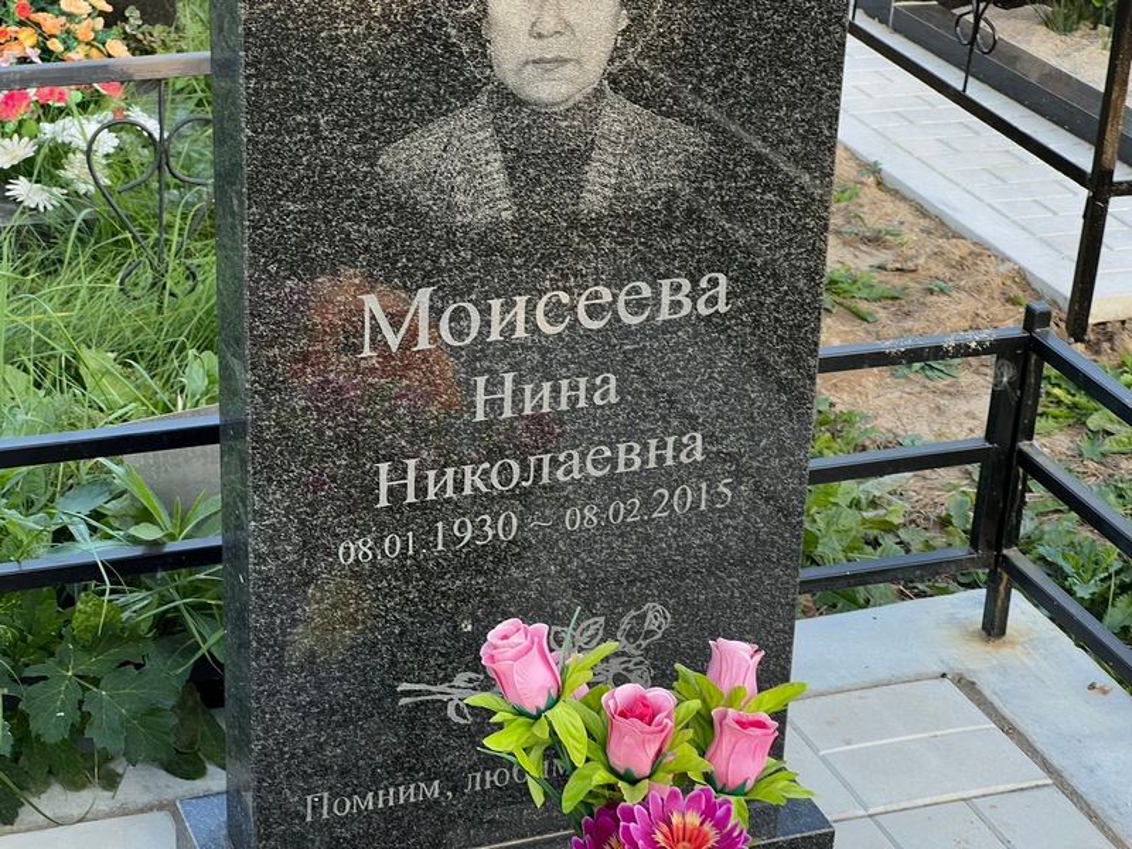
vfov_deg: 19.1
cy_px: 424
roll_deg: -2.6
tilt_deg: -27.2
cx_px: 566
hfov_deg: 25.3
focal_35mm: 77
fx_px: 2518
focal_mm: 9
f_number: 2.8
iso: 64
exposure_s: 1/99
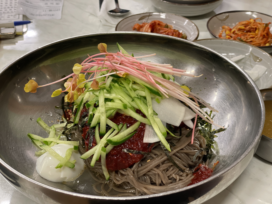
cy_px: 102
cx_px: 136
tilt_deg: -35.5
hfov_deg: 36.8
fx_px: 409
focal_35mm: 52
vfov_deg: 28.0
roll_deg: +0.2
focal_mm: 6
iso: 250
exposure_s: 1/120
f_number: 2
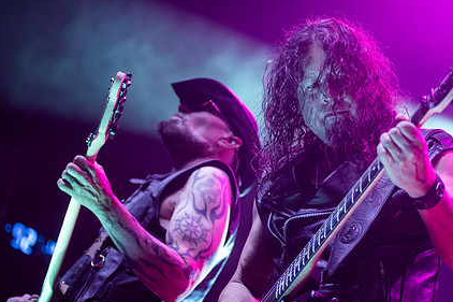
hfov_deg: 18.6
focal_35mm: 110
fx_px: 1384
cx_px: 248
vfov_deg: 12.4
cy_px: 163
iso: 2500
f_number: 3.2
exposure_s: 1/250
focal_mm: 80
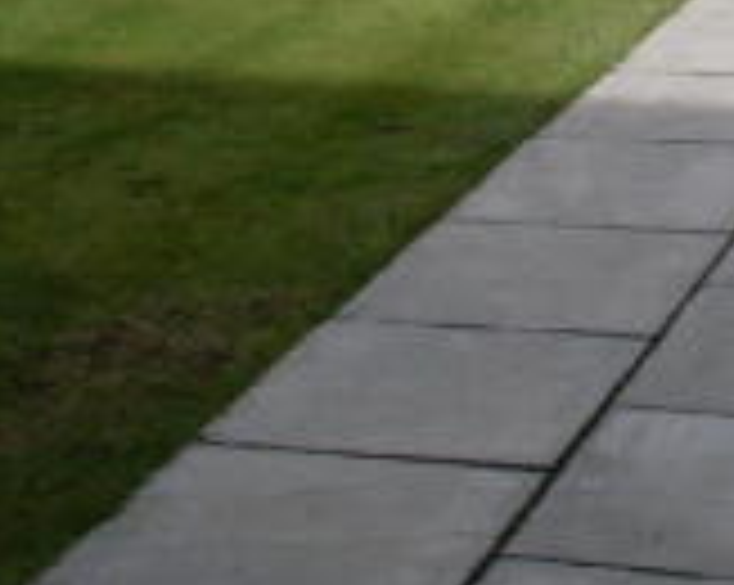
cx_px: 1006
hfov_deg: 13.8
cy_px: -286
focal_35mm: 133
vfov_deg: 11.1
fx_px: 2886
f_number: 8.4
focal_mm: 6.3
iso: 80
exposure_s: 1/250
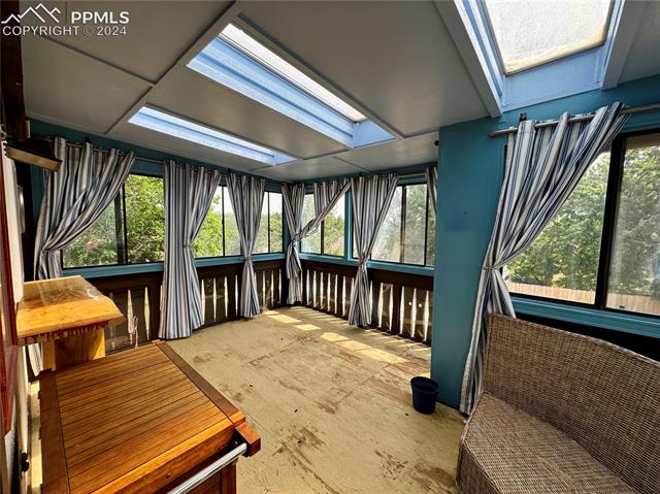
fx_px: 267
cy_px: 247
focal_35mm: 14
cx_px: 330
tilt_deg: -5.8
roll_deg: -0.6
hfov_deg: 102.1
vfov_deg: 85.6
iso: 40
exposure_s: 1/235
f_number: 2.2
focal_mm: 2.22
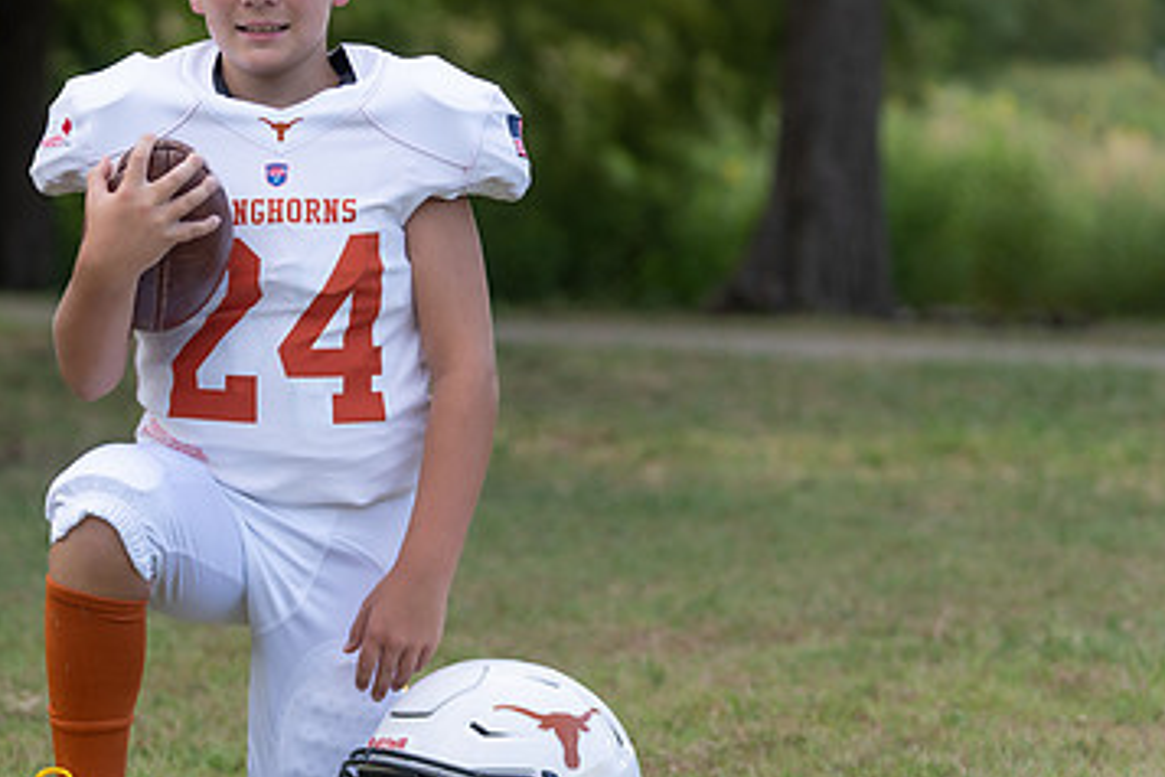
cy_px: 344
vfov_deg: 8.6
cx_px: 295
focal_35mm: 159
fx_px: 5145
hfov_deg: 12.9
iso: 100
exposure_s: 1/400
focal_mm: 90
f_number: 2.8
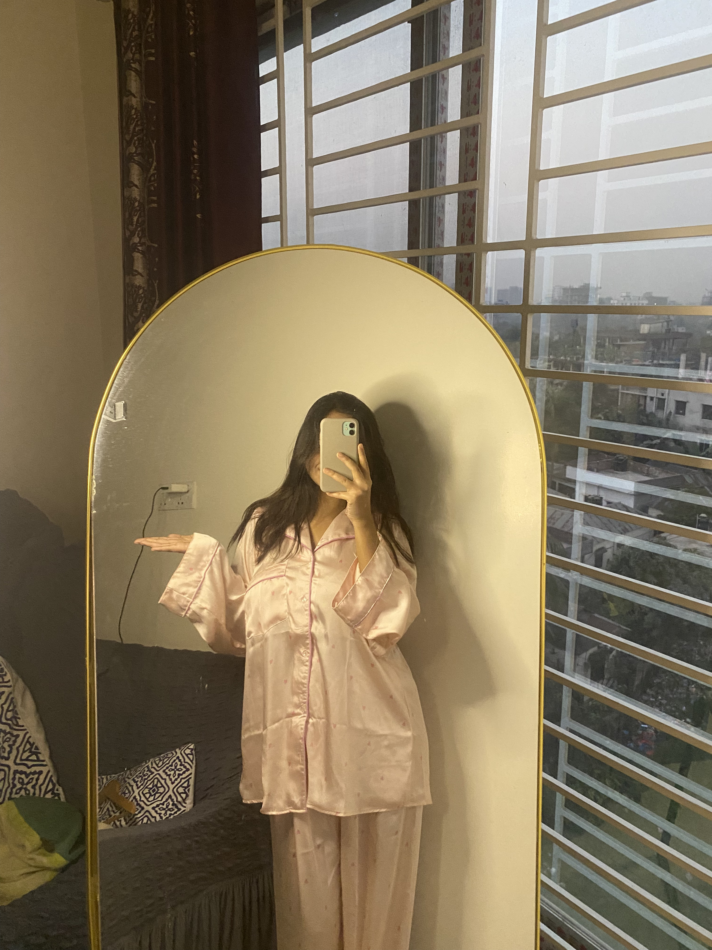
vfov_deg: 67.3
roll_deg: +1.6
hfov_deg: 53.1
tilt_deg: -12.7
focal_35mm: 26
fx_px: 713
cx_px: 356
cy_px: 475
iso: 400
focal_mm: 4.25
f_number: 1.8
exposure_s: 1/60
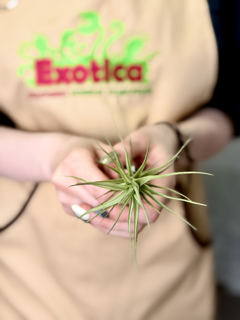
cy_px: 160
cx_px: 120
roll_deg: -0.6
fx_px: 444
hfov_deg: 30.3
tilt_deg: -20.9
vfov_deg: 39.7
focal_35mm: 48
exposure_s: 1/182
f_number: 1.78
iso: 64
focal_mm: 6.76
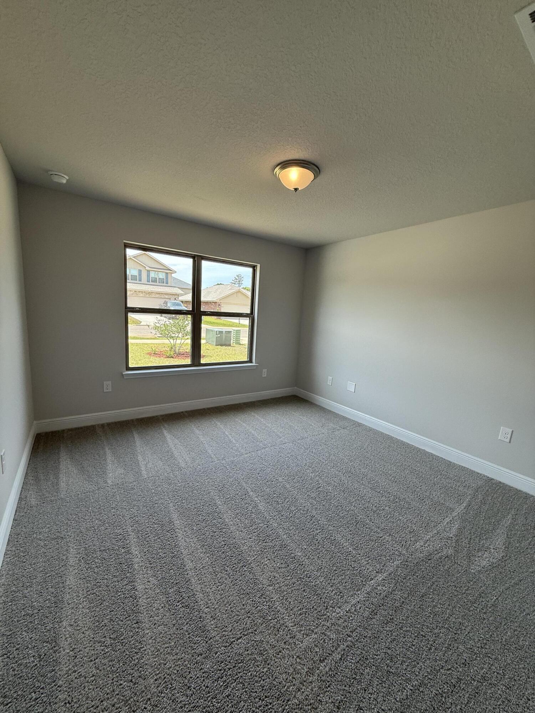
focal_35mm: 14
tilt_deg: -9.2
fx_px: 288
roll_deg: -4.3
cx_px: 268
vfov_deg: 102.1
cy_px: 356
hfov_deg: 85.7
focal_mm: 2.22
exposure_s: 1/172
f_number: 2.2
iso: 64
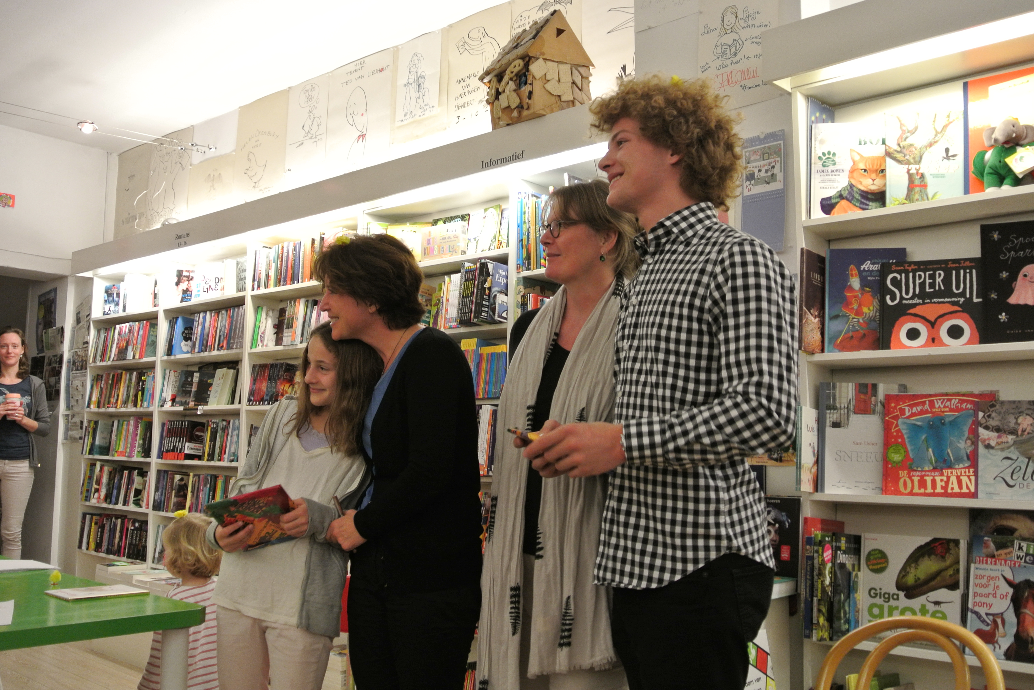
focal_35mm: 33
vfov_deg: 40.0
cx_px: 514
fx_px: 948
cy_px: 342
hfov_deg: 57.2
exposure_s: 1/40
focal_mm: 12.2
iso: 400
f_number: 3.8
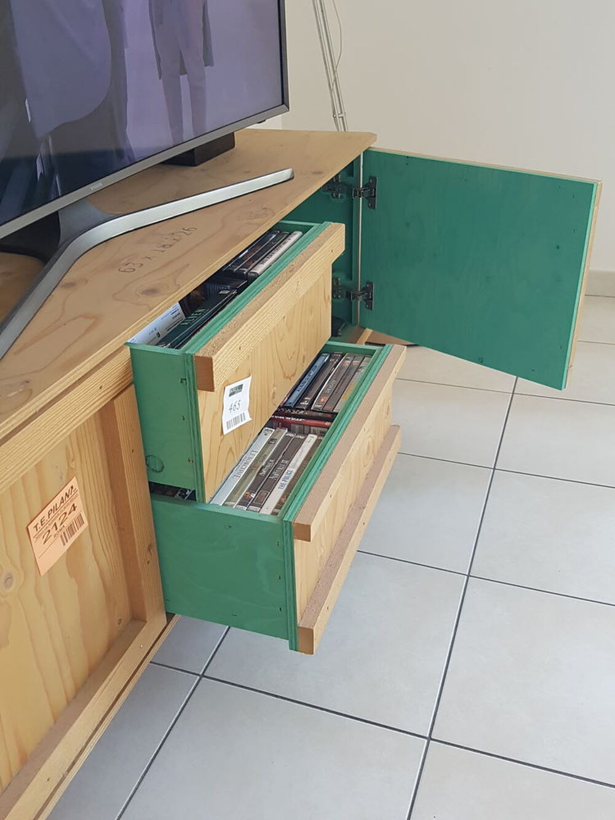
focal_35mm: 26
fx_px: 616
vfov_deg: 67.3
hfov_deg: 53.1
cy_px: 410
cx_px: 308
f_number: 1.7
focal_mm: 4.2
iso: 125
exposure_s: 1/50
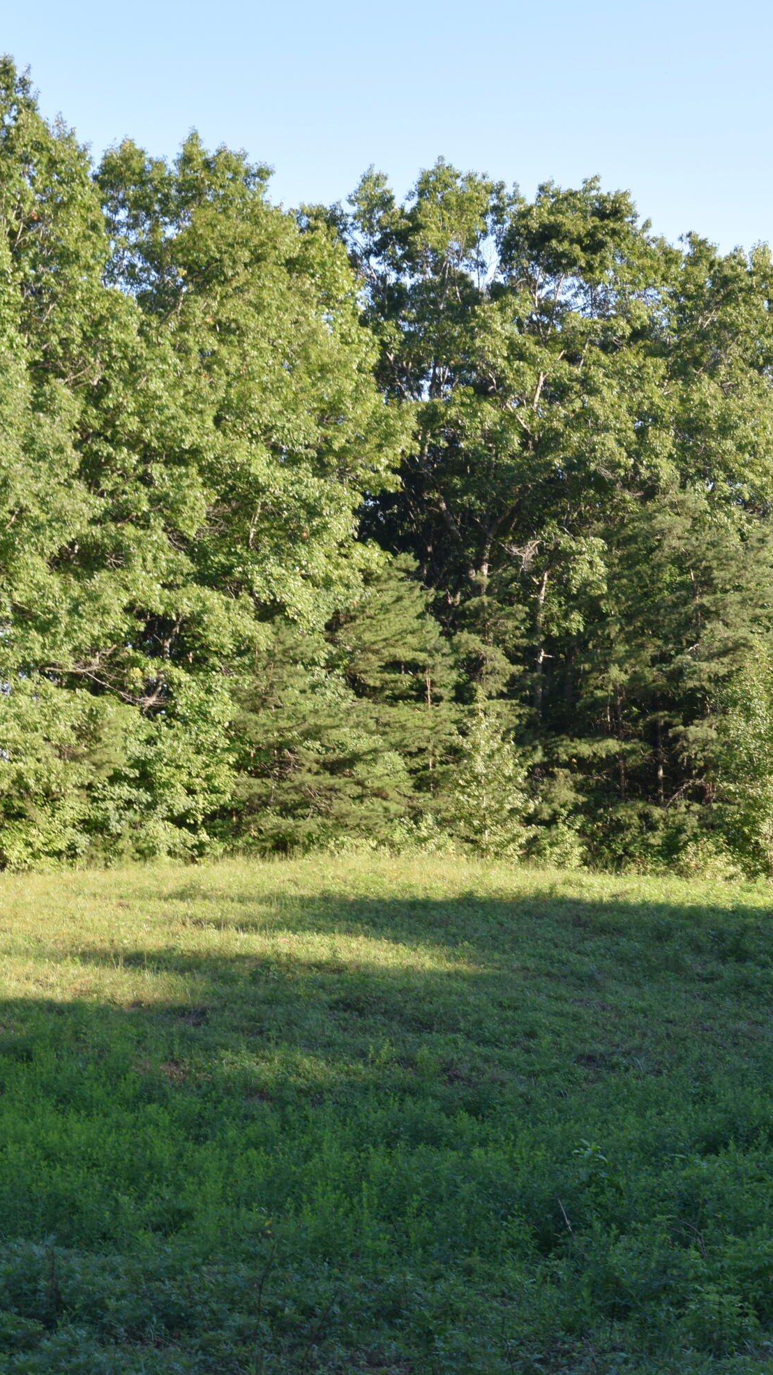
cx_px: 749
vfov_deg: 31.4
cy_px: 693
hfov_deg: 17.6
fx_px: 2442
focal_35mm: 67
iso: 320
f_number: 8
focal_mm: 28
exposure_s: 1/250
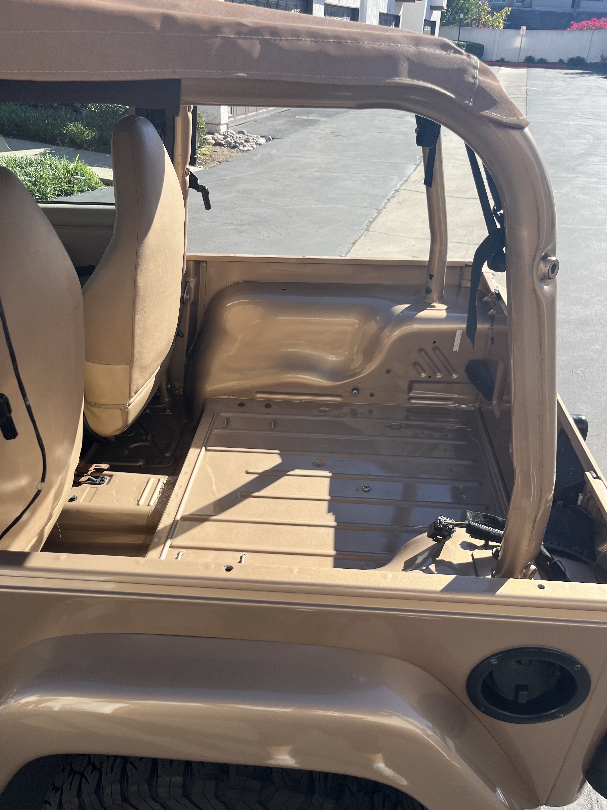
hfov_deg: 53.1
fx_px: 608
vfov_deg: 67.3
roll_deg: -1.7
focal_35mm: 26
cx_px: 304
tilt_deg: -30.3
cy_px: 405
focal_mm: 5.1
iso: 50
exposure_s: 1/1558
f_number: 1.6
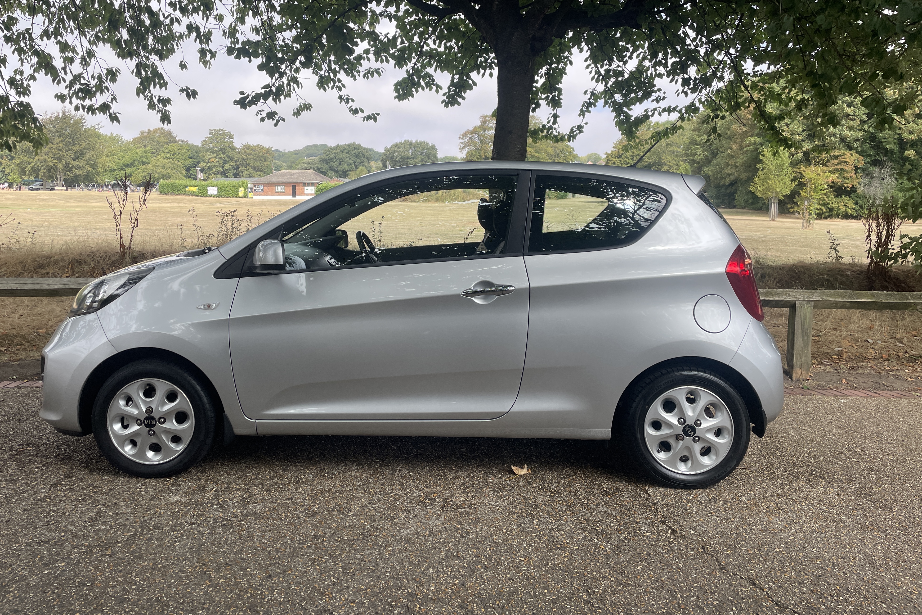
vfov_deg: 46.3
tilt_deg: -3.3
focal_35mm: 28
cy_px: 276
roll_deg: -0.6
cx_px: 448
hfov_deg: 65.5
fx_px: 717
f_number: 1.6
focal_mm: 4.2
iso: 32
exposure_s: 1/1350
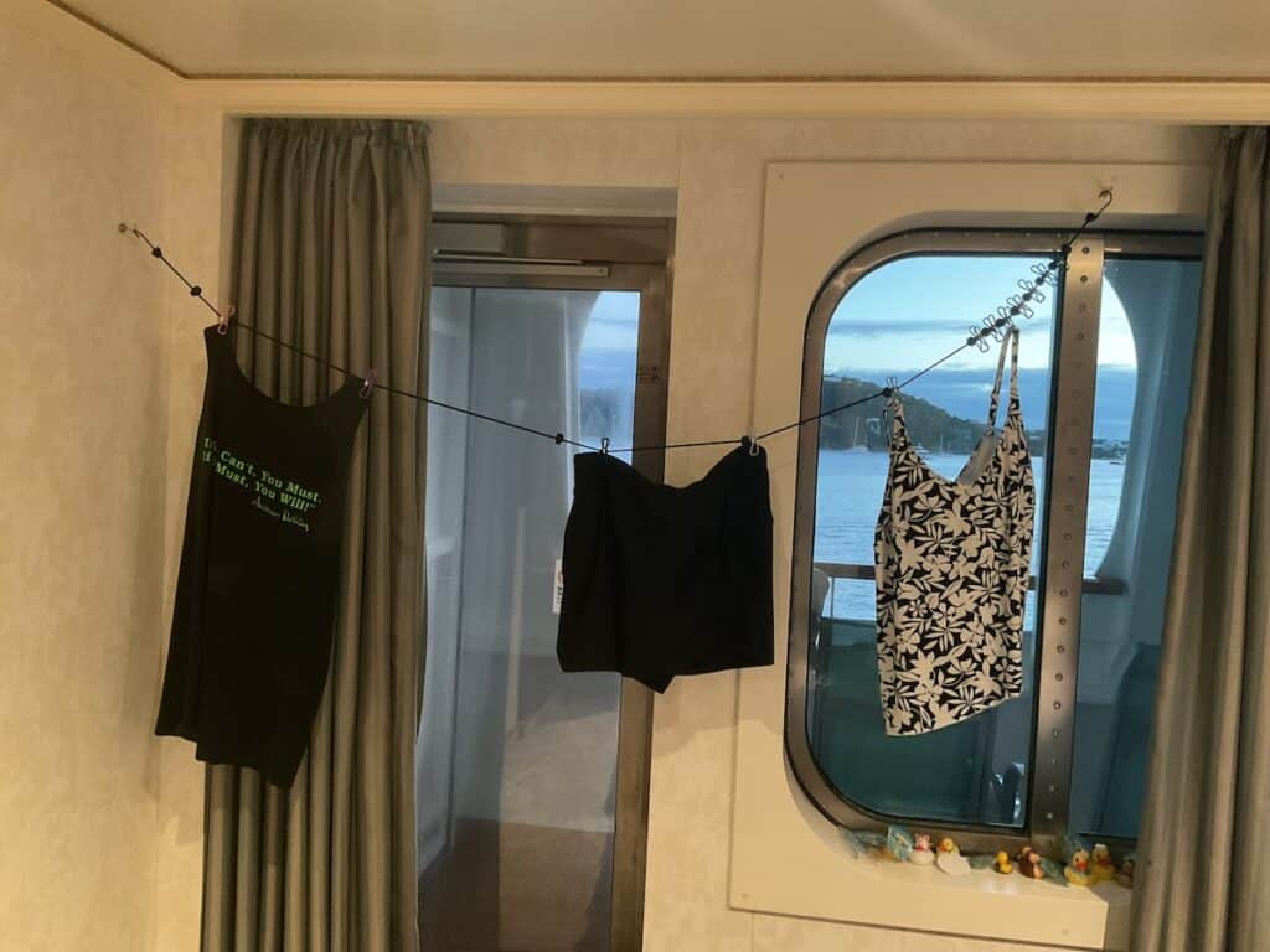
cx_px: 635
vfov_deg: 48.2
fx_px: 1064
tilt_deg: -3.5
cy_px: 476
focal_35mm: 29
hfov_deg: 61.7
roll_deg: -3.0
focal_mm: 3
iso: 500
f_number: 1.8
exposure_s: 1/30
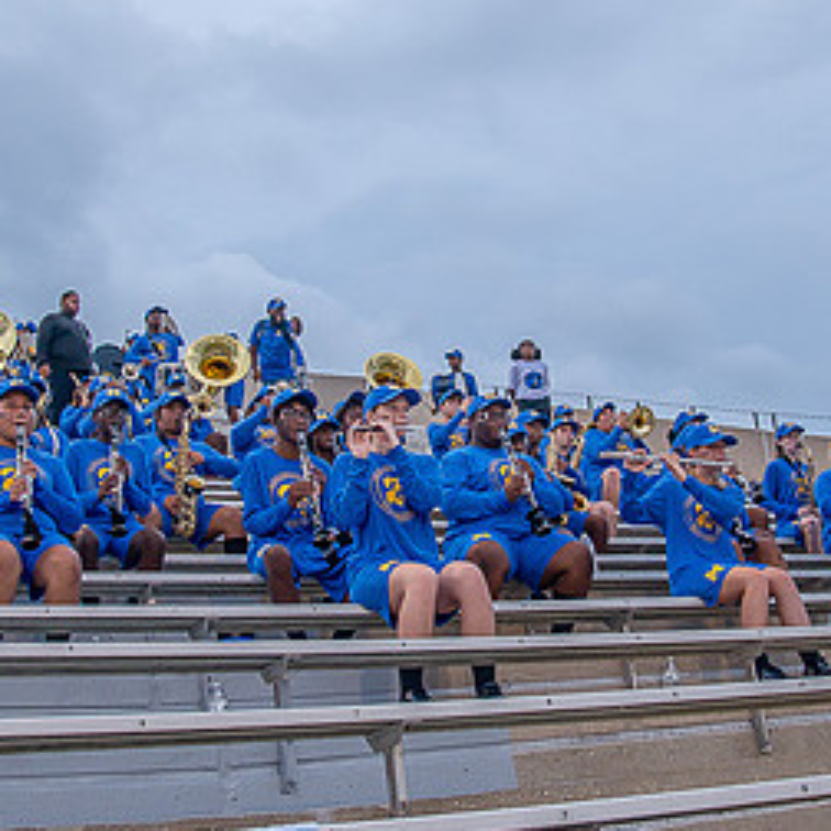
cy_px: 366
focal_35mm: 47
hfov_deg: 36.0
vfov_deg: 36.0
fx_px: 1277
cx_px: 445
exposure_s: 1/200
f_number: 4
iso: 400
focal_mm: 24
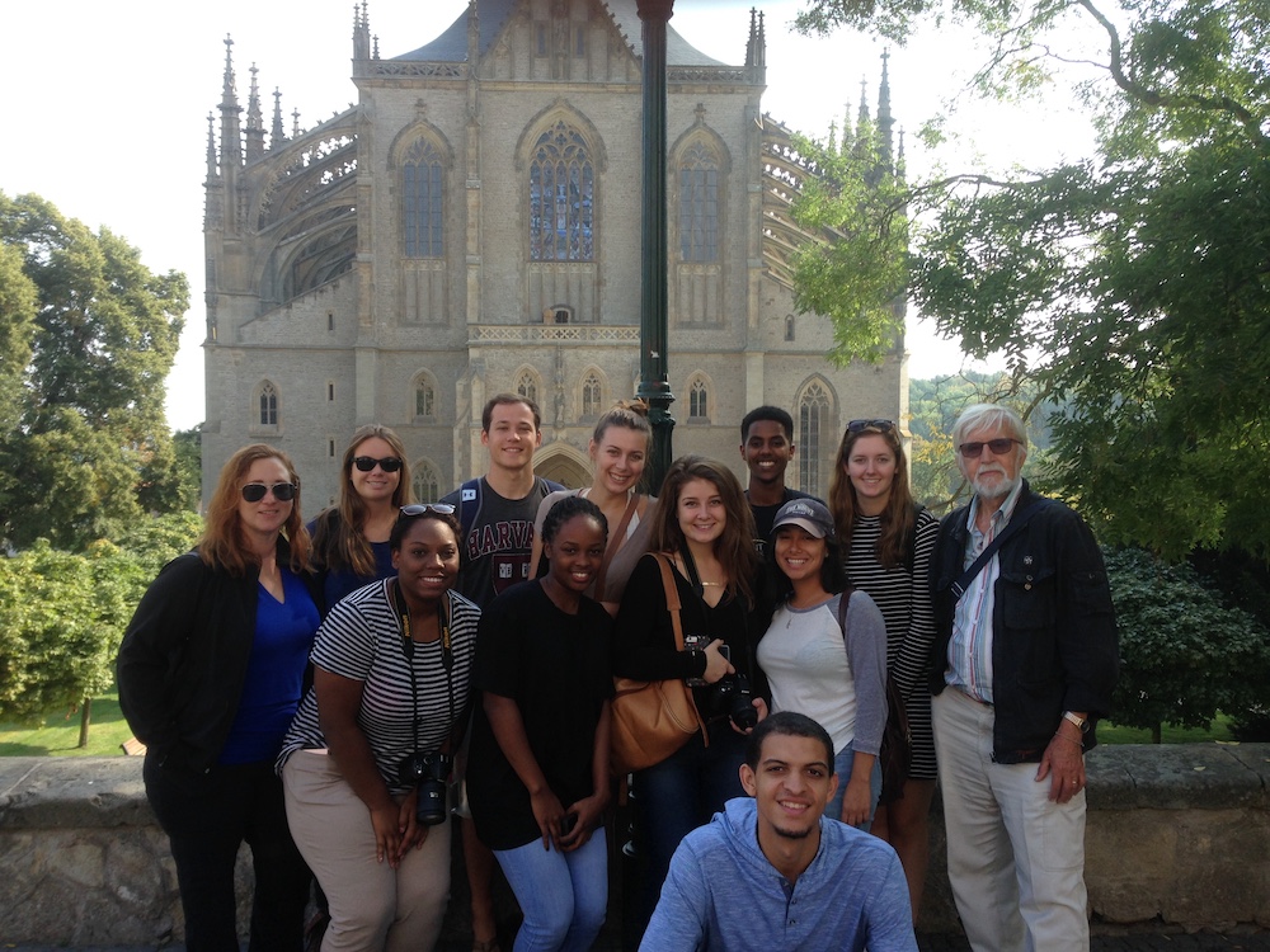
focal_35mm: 33
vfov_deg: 42.9
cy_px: 476
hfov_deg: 55.4
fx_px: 1211
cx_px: 635
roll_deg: +0.1
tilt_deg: -1.2
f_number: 2.4
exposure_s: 1/390
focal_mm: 4.12
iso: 50
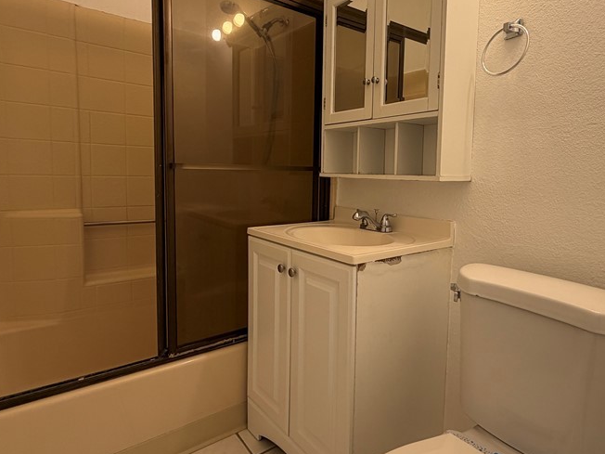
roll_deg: -0.5
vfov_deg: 61.0
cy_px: 204
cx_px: 328
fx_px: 385
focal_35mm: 22
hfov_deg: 76.2
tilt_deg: -3.6
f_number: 2.2
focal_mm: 2.22
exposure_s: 1/120
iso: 125
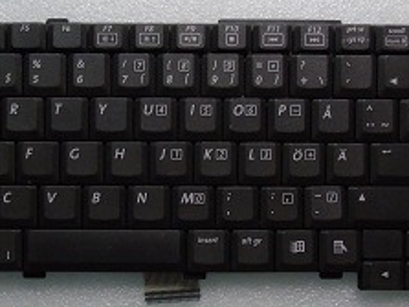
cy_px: 171
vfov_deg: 28.0
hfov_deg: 36.6
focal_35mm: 52
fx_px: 614
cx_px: 156
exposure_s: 1/50
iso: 400
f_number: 6.4
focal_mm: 5.2
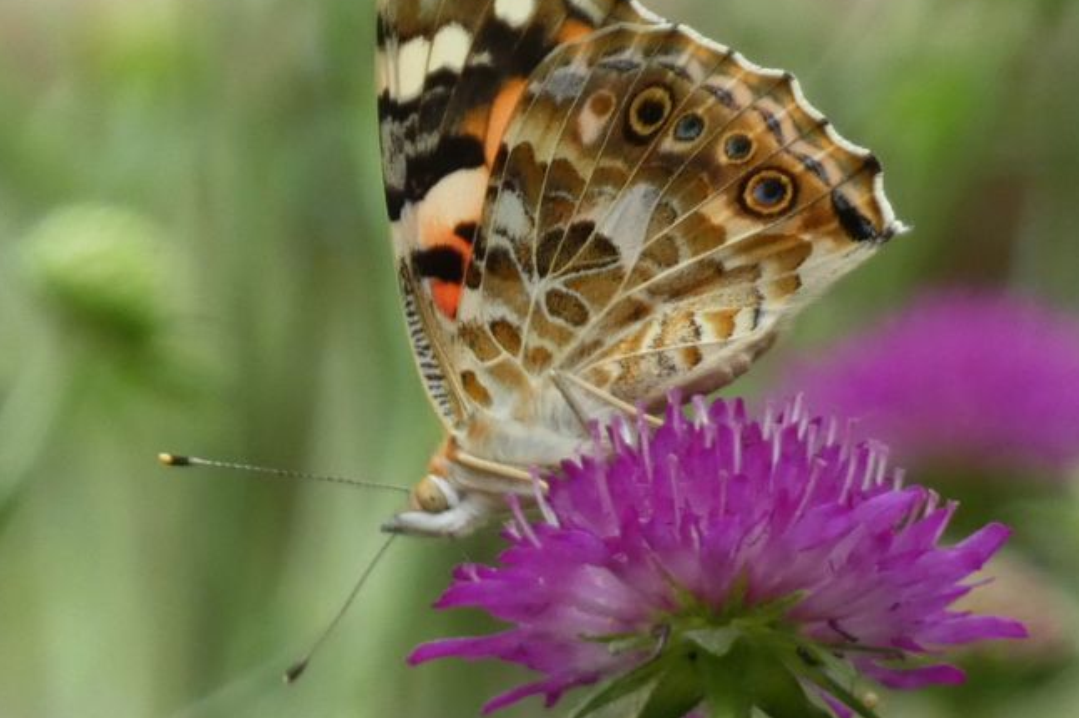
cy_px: 322
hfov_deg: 1.8
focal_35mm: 1175
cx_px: 572
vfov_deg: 1.2
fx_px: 35198
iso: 320
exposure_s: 1/125
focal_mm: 153.1
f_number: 5.6
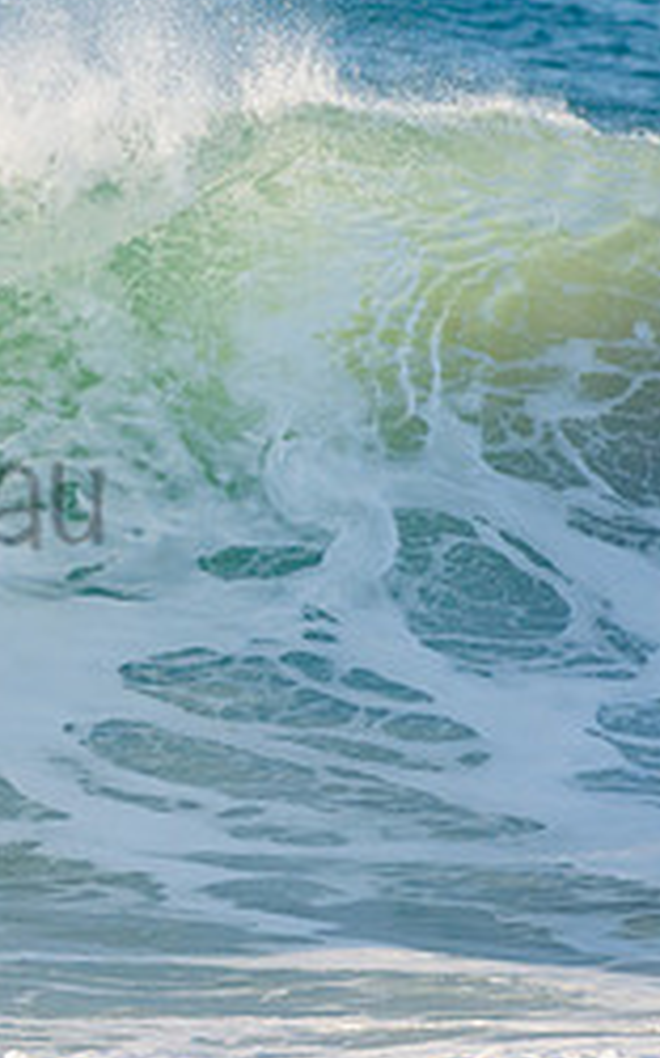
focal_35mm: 1181
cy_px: 446
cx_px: -343
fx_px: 34028
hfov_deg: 1.1
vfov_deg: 1.8
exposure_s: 1/1600
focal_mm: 500
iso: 250
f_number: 5.6
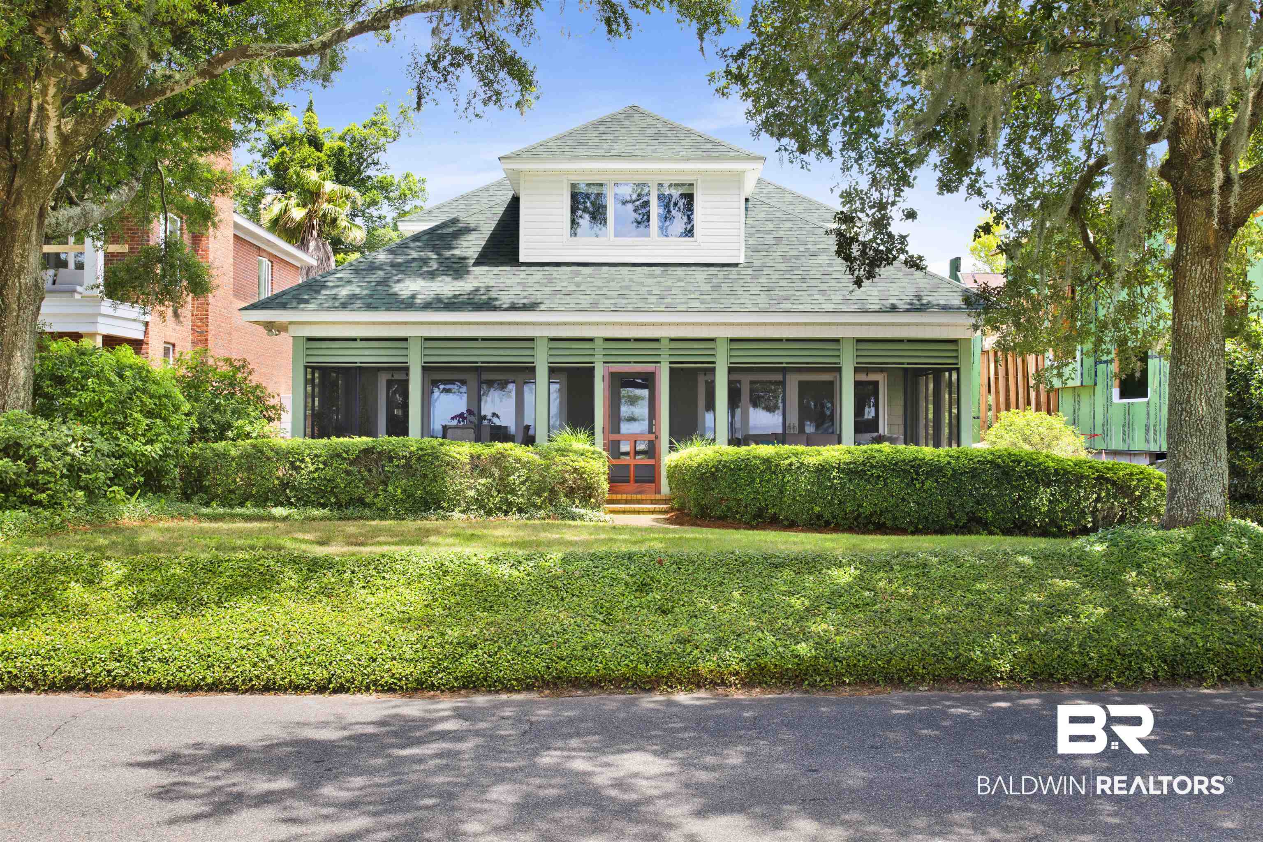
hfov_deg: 54.4
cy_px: 421
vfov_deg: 37.9
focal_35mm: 35
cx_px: 632
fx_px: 1228
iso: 200
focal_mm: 35
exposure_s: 1/60
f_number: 11
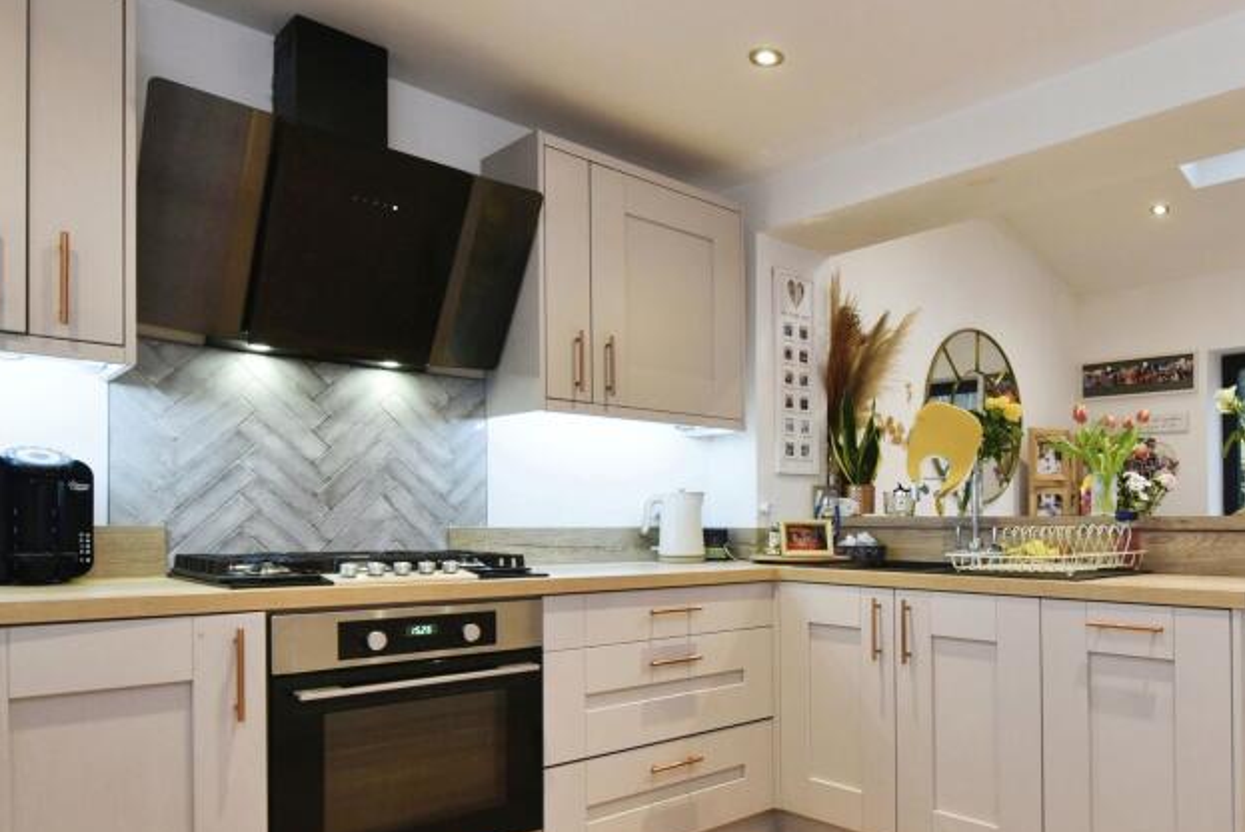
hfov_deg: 74.1
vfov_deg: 53.6
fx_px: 796
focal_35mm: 23
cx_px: 813
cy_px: 581
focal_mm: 14
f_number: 4
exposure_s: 1/60
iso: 560
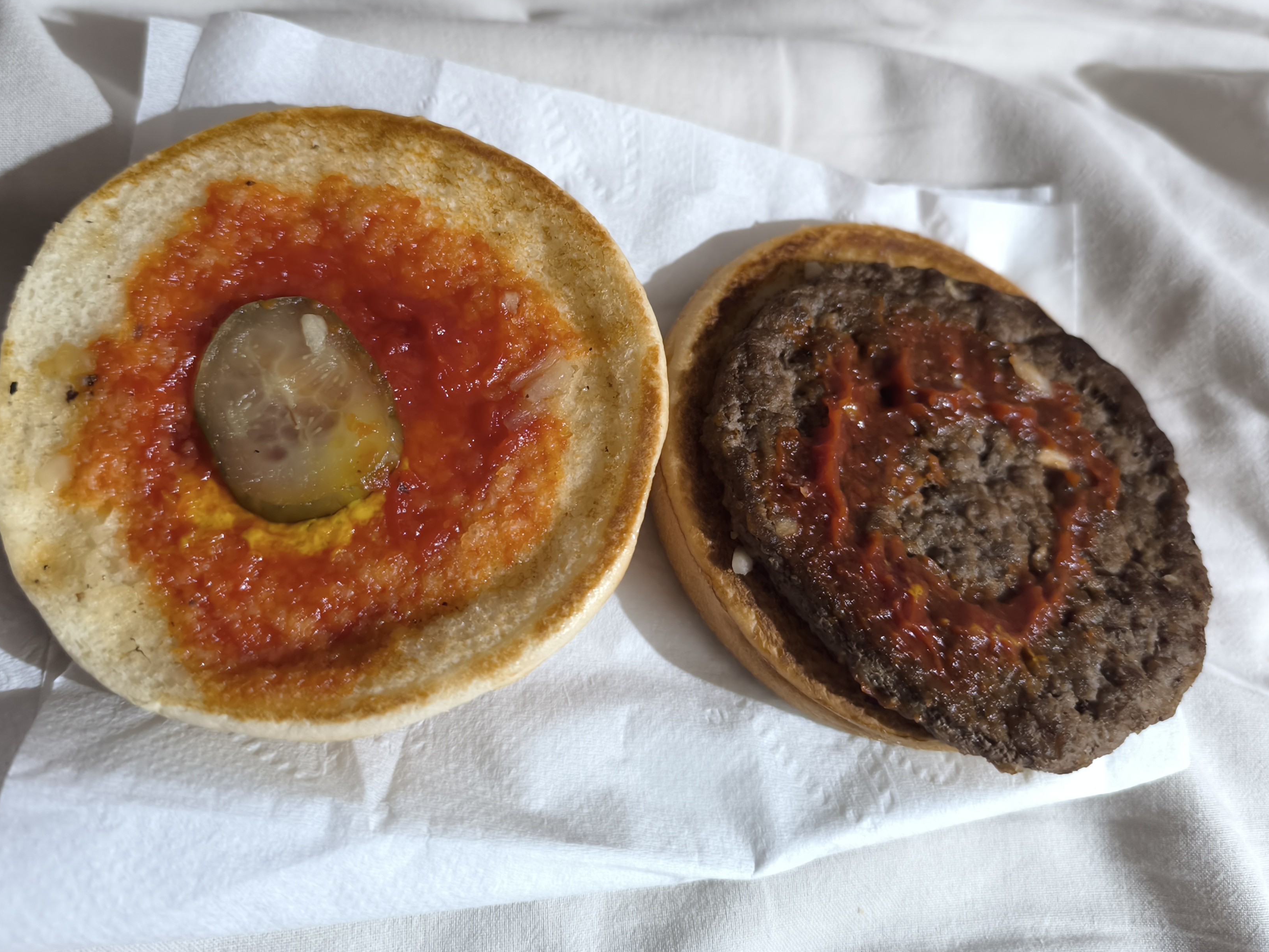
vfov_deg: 47.9
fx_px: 1063
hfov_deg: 61.6
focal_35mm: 29
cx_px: 610
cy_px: 370
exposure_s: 1/25
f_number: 1.65
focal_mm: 6.14
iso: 3200
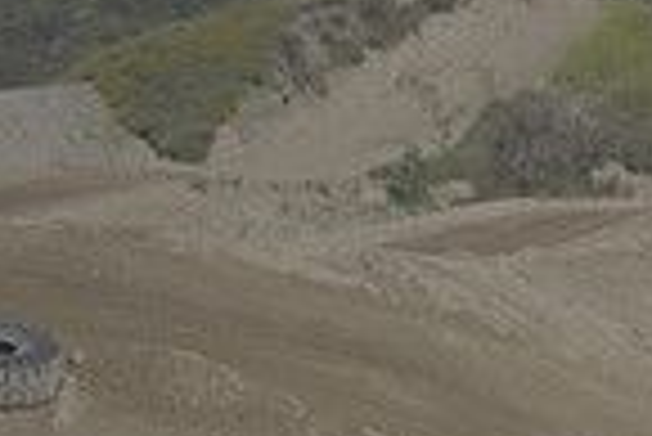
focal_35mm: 200
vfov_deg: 6.8
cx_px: 1259
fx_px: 3626
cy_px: 582
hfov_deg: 9.6
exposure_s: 1/6400
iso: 800
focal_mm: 50
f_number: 4
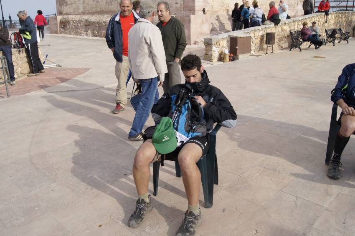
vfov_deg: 43.5
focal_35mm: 30
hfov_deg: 62.0
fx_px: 296
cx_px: 178
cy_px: 118
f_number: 5
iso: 200
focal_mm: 20
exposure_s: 1/1000
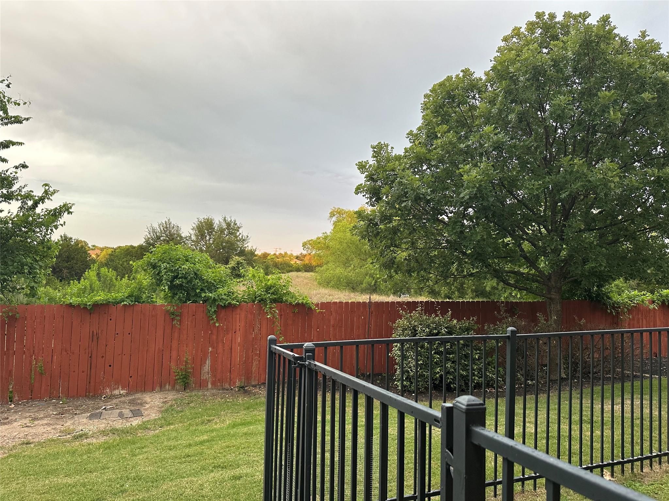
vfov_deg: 56.8
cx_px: 334
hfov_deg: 71.6
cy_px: 250
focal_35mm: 24
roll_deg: -1.7
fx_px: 464
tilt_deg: +2.0
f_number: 1.78
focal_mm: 6.86
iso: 125
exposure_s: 1/121
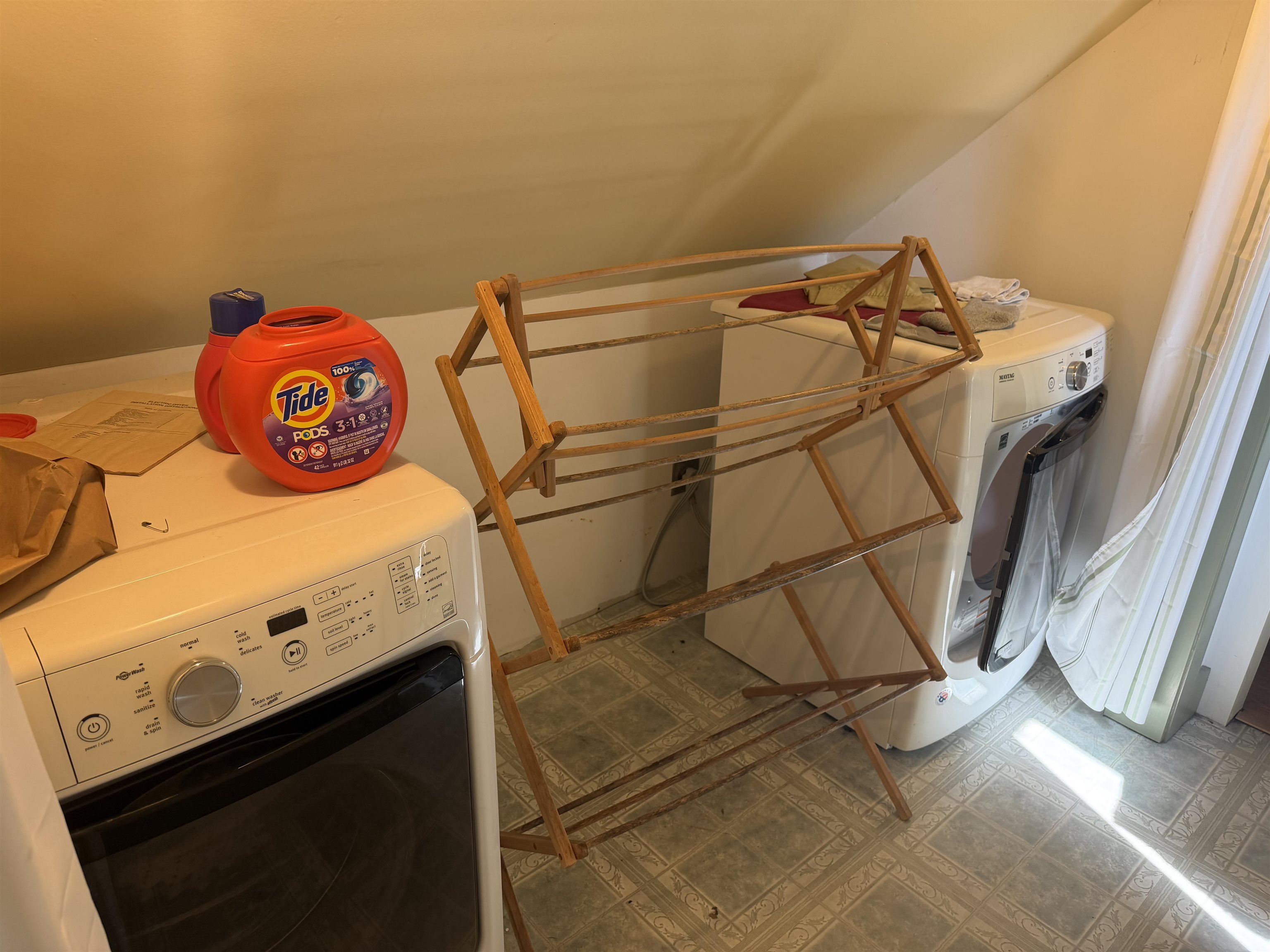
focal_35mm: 24
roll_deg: -0.8
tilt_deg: -23.9
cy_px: 476
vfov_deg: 56.8
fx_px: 881
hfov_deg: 71.6
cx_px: 635
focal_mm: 6.76
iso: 160
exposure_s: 1/60
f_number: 1.78
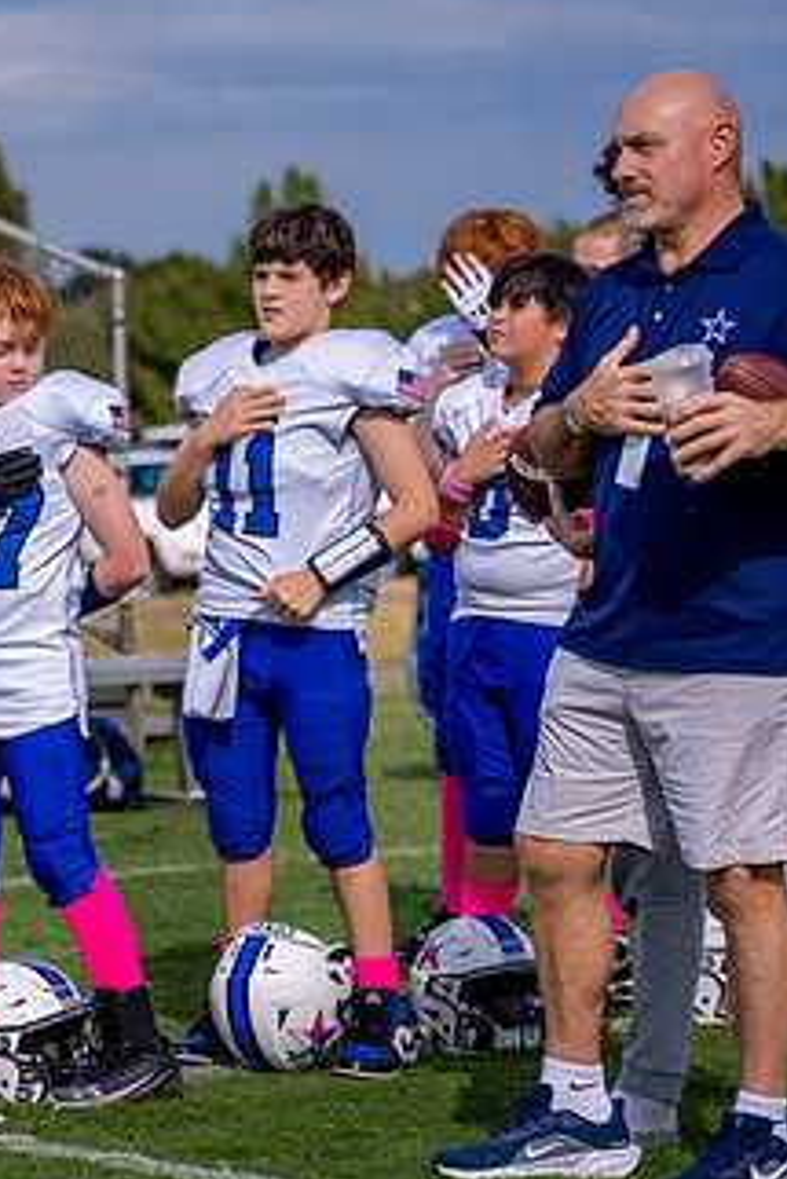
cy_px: 735
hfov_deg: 8.3
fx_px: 5273
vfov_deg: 12.7
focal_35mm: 161
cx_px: -395
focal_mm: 74
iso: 160
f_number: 2.8
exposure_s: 1/4000
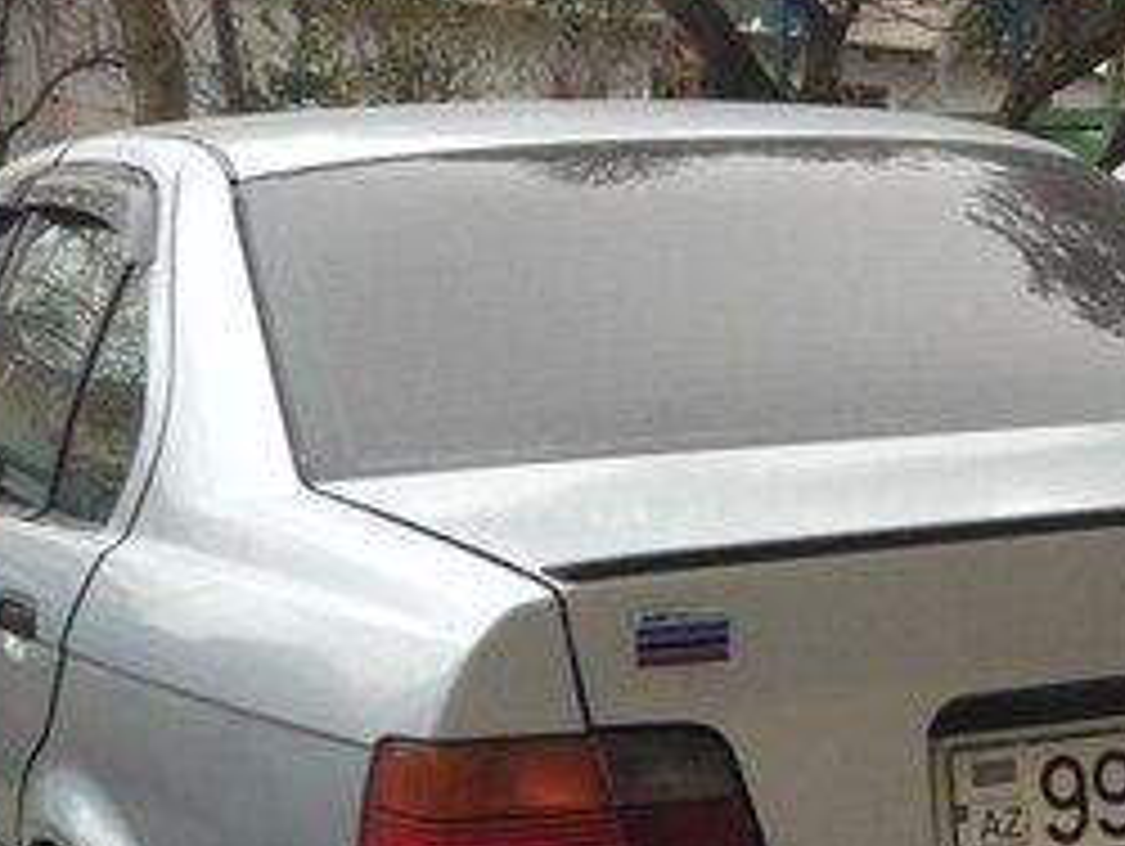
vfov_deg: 16.2
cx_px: 770
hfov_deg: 22.4
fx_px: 2830
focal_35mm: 87
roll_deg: -1.3
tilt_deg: -17.1
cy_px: 1051
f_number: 2.4
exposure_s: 1/120
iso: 80
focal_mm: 4.12
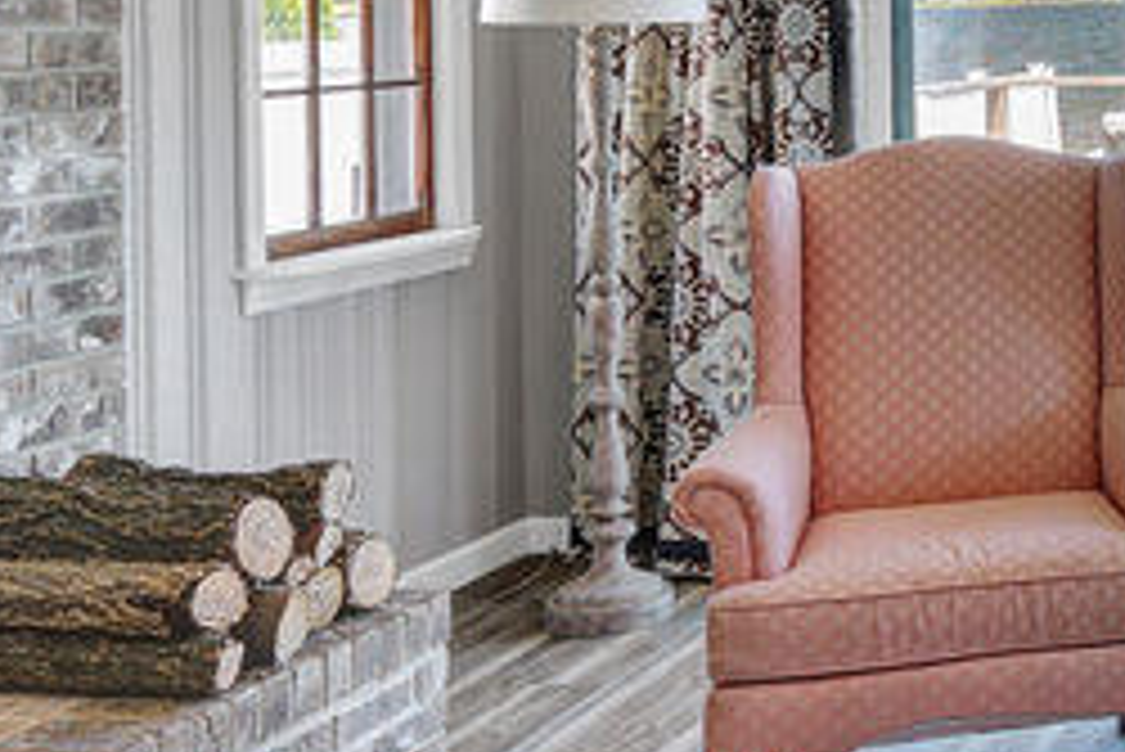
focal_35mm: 64
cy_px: -20
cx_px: 1616
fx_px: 2001
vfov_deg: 20.5
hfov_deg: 25.1
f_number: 8
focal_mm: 16
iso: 200
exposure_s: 1/25
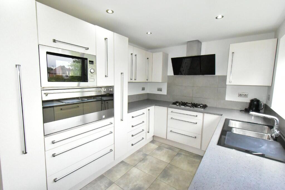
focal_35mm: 15
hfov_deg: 100.4
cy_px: 95
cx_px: 142
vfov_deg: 77.3
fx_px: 119
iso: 12800
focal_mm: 10
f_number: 11
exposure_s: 1/200
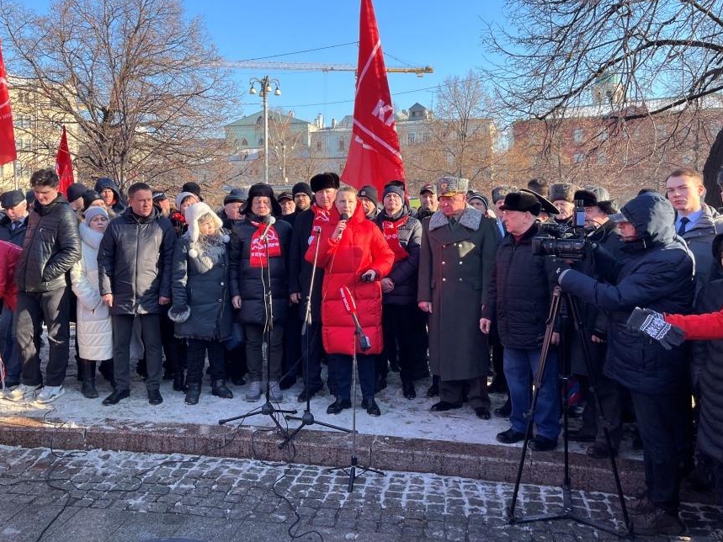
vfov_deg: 45.2
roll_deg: -0.1
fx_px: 647
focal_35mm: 31
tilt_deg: -0.4
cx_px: 335
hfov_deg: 58.3
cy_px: 223
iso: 50
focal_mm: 5.1
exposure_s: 1/891
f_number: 1.6
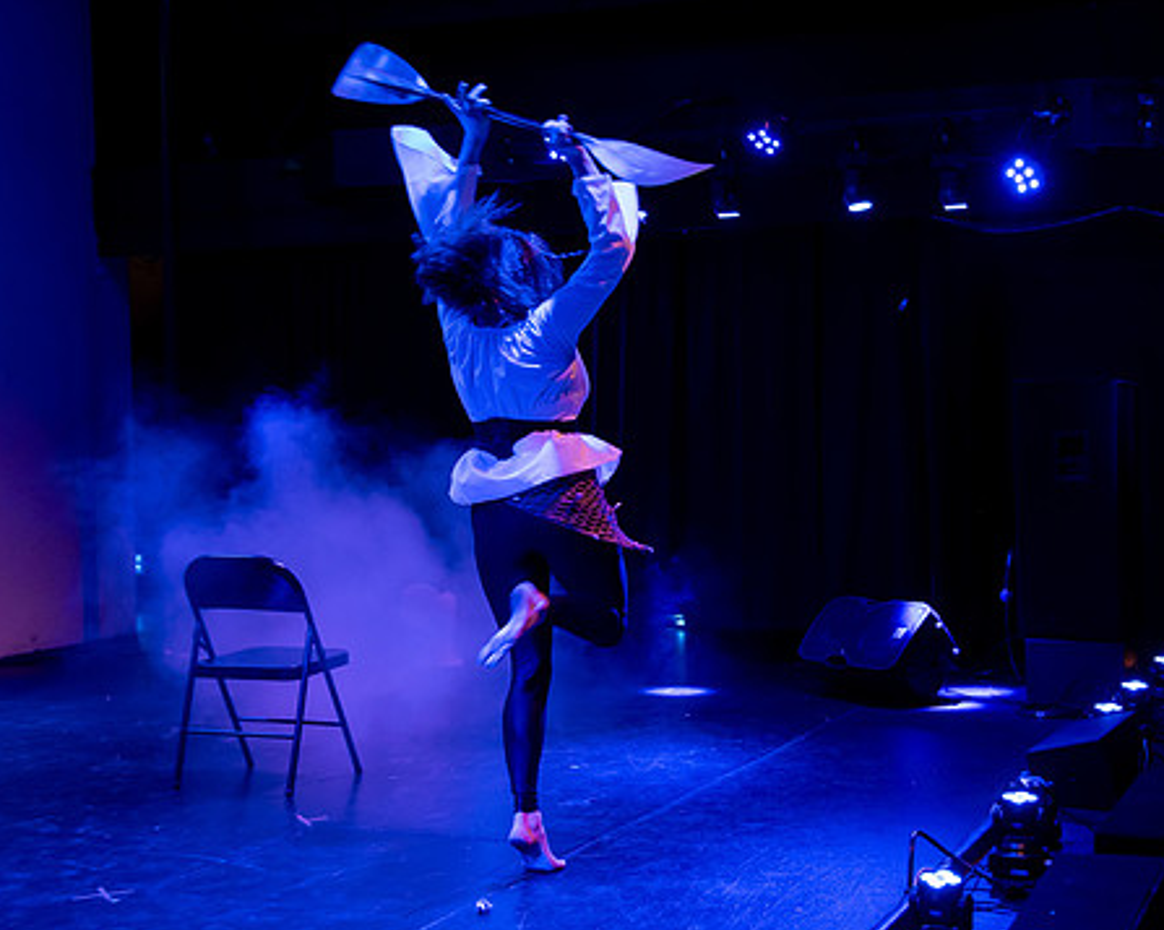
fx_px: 1859
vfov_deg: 28.1
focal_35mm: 54
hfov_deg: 34.7
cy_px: 469
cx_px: 661
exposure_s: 1/160
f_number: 4
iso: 4000
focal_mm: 38
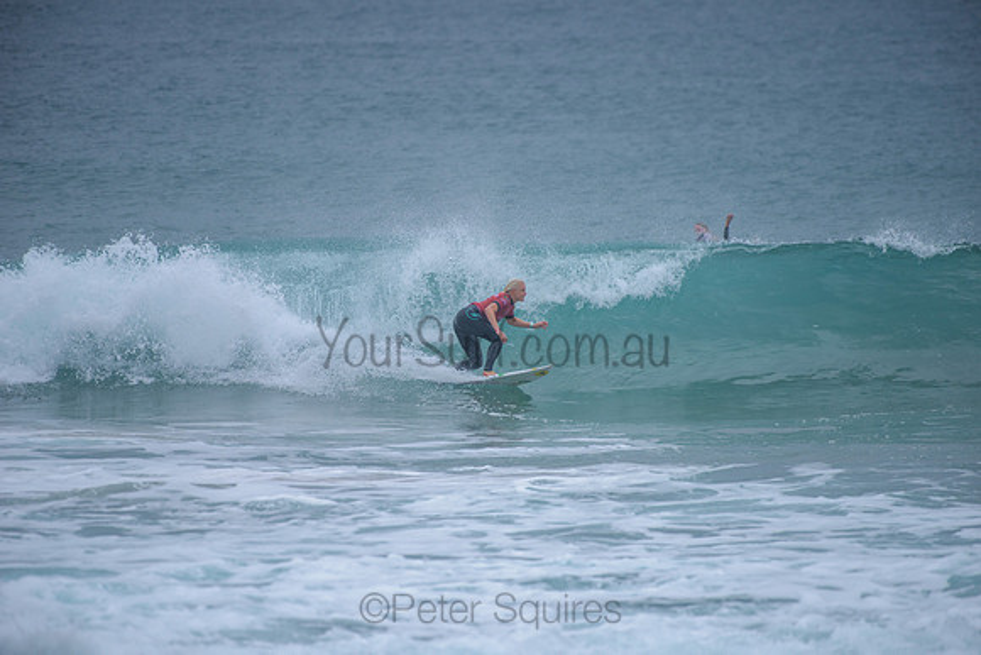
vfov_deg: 2.8
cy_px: 328
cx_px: 490
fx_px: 13628
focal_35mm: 500
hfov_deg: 4.1
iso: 280
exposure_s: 1/2000
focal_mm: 500
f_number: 5.6
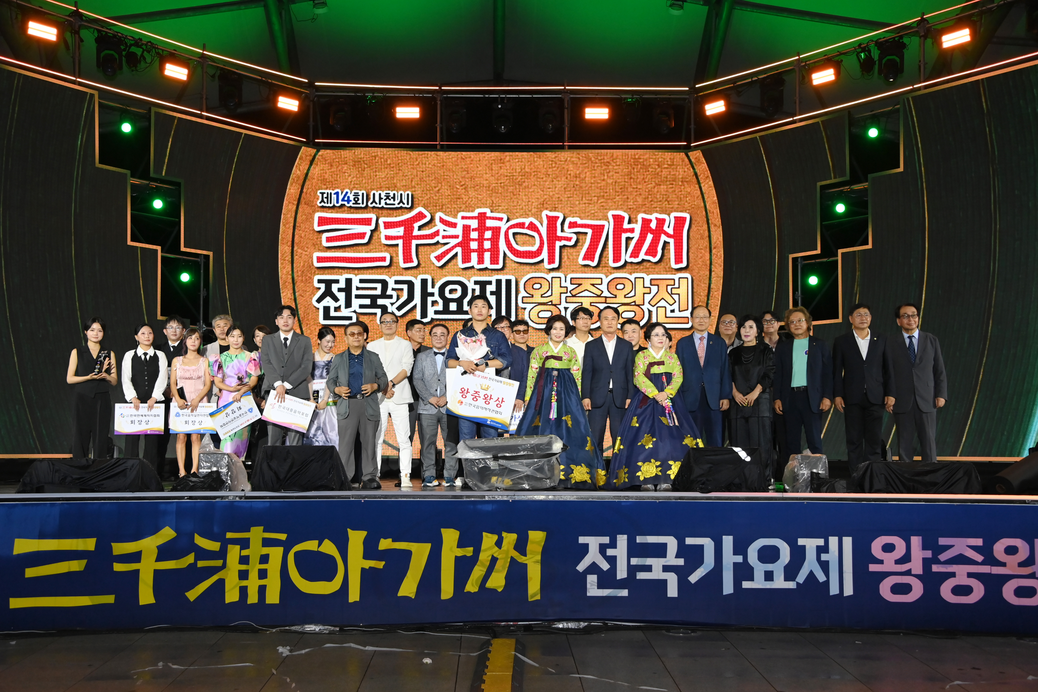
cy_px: 346
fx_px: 1297
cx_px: 519
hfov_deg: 43.6
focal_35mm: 45
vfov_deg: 29.9
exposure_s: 1/250
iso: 3200
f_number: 6.3
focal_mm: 45
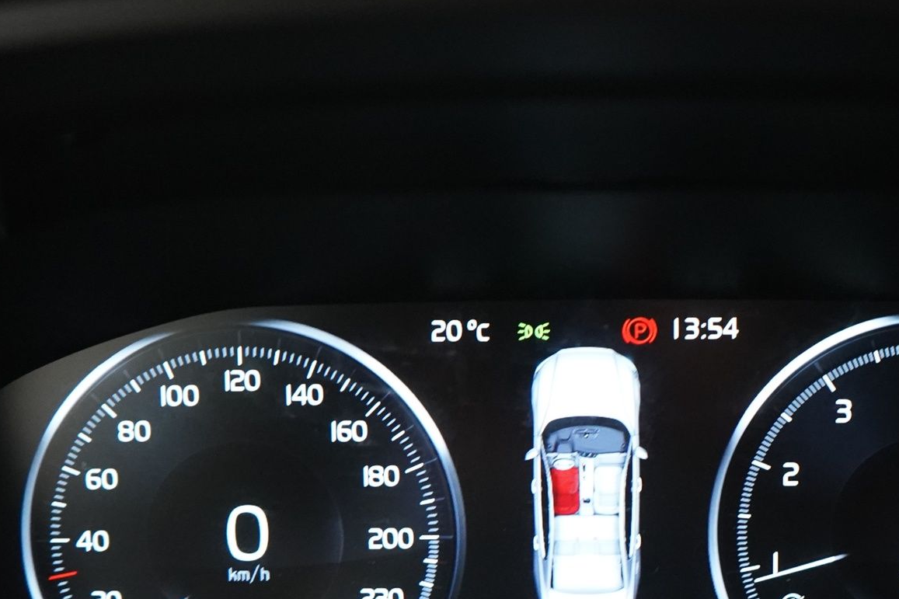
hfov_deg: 29.9
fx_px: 1673
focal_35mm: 67
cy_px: 557
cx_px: 588
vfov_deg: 19.9
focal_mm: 31
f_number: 3.5
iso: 5000
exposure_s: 1/60
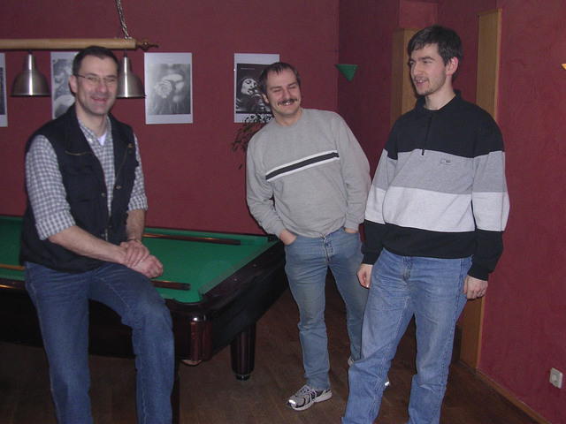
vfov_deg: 37.7
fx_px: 621
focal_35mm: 38
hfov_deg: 49.0
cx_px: 283
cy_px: 212
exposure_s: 1/60.1
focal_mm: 5.8
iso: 297
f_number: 2.8
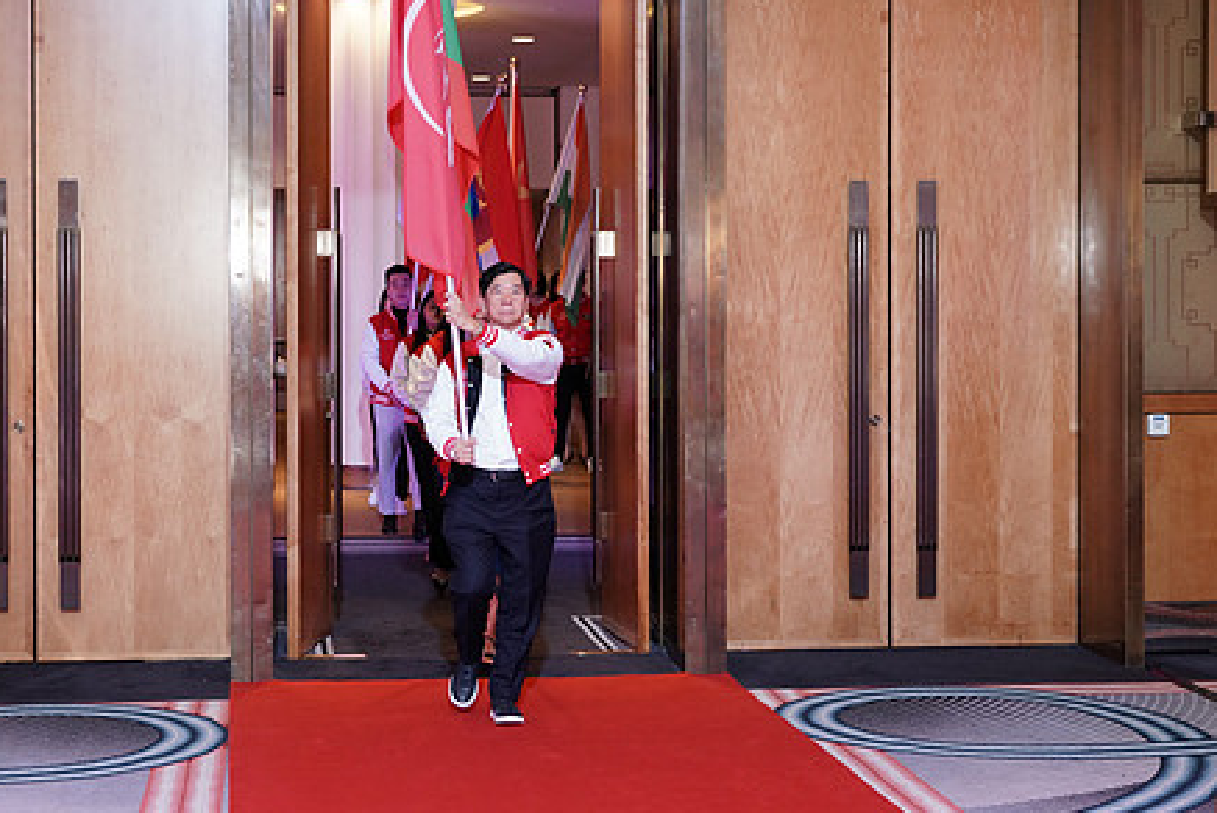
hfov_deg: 30.8
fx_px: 2199
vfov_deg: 20.9
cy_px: 305
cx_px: 479
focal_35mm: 65
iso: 2500
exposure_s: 1/100
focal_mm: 49
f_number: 4
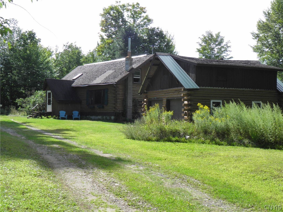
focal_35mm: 44
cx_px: 142
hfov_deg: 42.9
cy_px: 106
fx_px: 360
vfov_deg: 32.9
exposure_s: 1/160
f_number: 6
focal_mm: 7.9
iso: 50
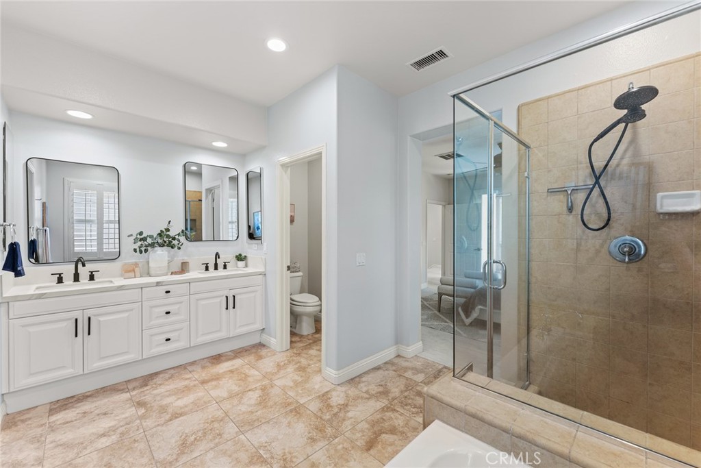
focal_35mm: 14
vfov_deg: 81.2
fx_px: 273
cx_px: 350
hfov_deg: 104.2
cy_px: 234
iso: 1000
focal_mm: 14
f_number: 5.6
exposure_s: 1/30
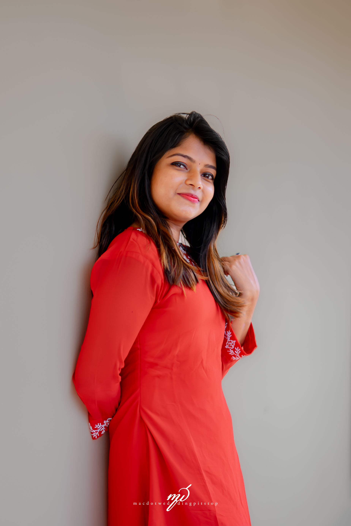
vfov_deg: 27.0
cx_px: 176
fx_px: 1096
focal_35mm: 75
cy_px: 263
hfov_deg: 18.2
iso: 200
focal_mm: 50
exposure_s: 1/1250
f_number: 1.4
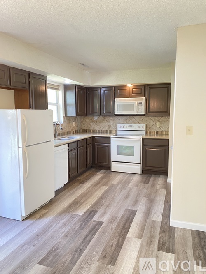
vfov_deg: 67.3
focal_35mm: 26
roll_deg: +1.5
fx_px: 206
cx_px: 103
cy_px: 137
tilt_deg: -4.9
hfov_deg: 53.0
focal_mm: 4.25
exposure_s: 1/60
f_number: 1.8
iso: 200
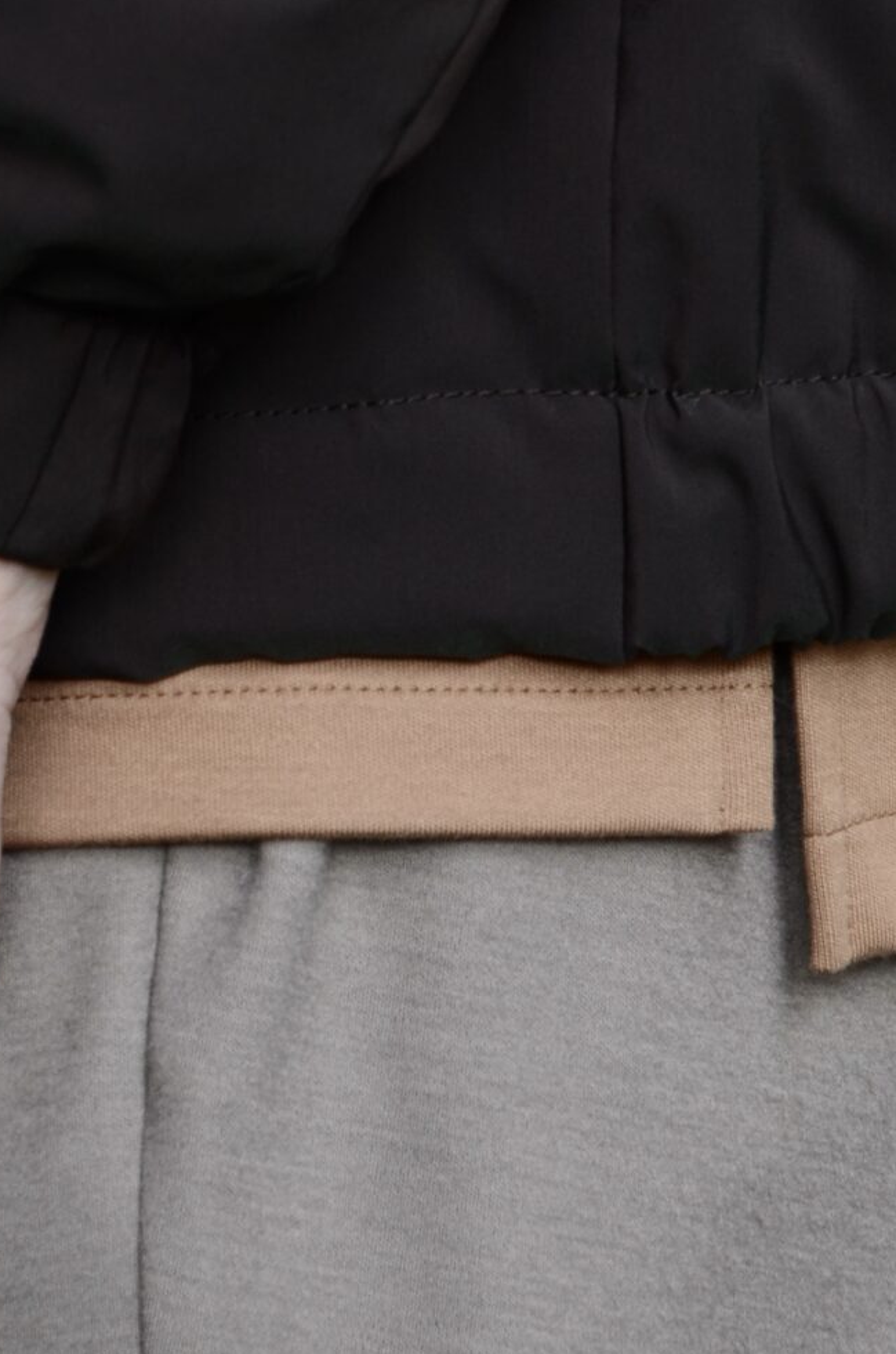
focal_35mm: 243
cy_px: 565
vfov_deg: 8.5
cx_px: 777
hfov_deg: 5.6
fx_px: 9113
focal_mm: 62
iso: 320
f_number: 5.6
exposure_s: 1/160
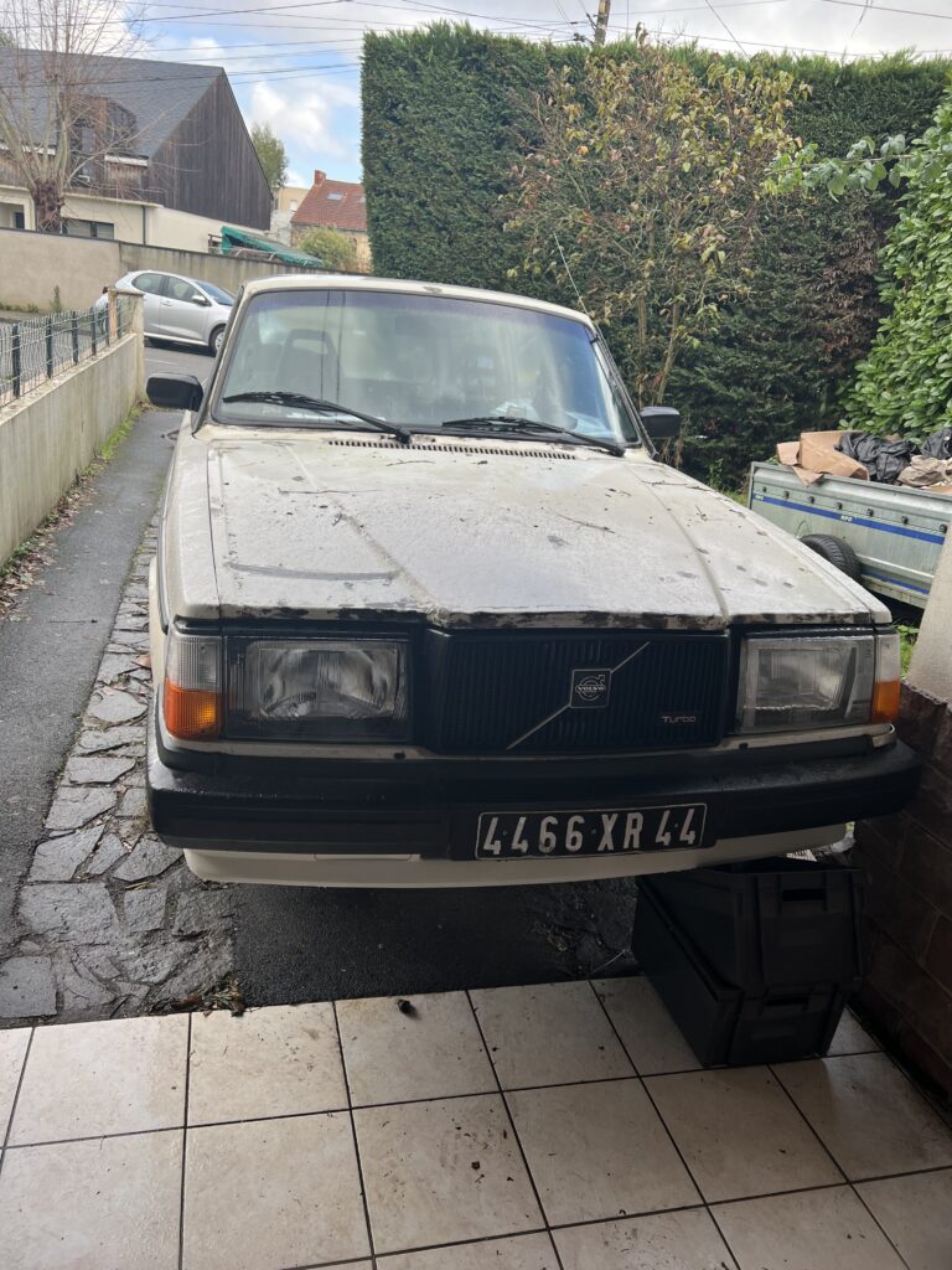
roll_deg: -7.1
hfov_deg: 53.1
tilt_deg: -18.9
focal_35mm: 26
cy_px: 635
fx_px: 953
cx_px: 476
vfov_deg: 67.3
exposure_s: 1/486
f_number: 1.5
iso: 50
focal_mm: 5.7
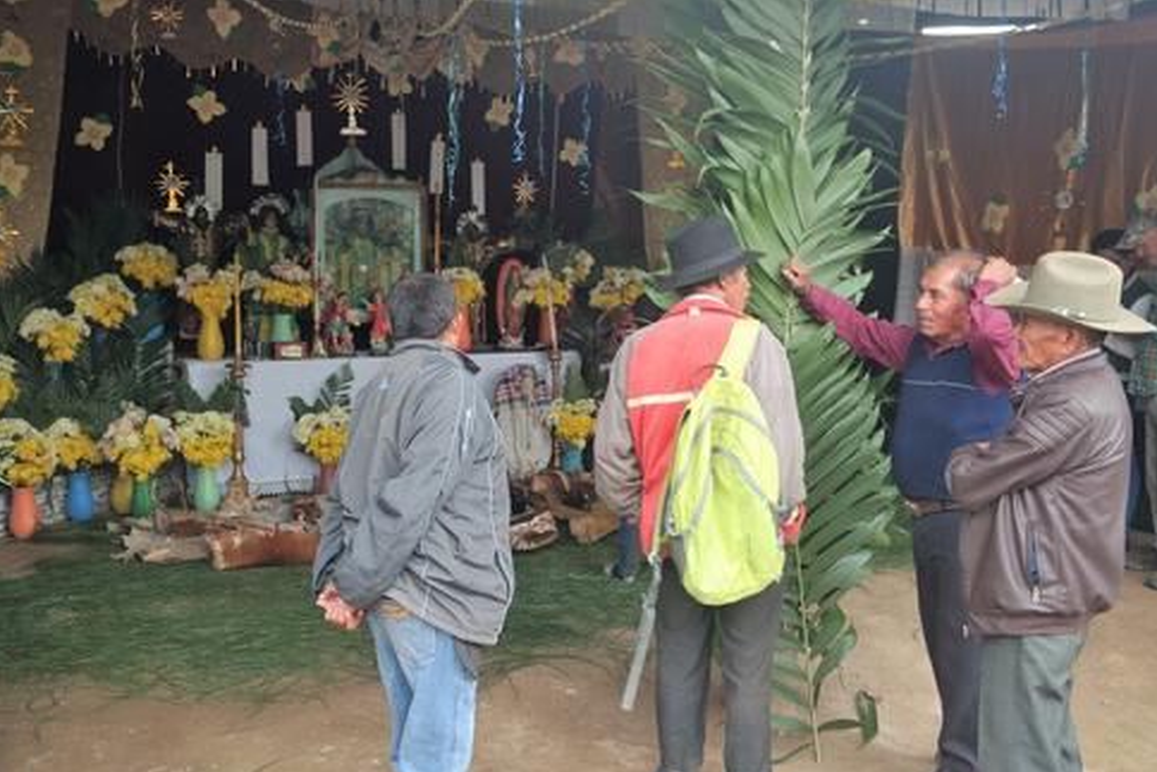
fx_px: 997
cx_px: 593
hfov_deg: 60.3
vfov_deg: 42.3
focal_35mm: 31
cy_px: 397
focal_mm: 20
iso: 100
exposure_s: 1/80
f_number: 3.5
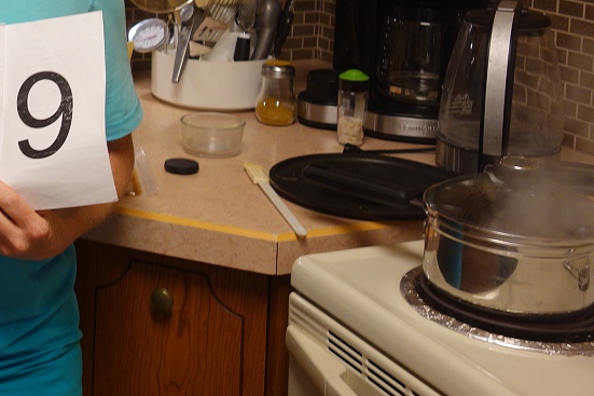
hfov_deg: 25.9
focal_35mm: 72
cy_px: -10
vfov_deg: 18.4
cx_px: -61
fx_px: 1188
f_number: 2
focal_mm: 10.91
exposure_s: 1/30
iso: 160
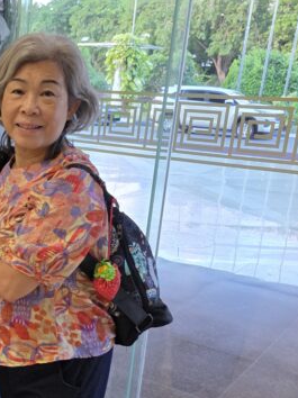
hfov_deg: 25.9
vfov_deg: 36.5
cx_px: -31
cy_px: 265
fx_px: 598
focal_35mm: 52
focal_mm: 6.3
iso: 400
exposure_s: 1/100
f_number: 1.7
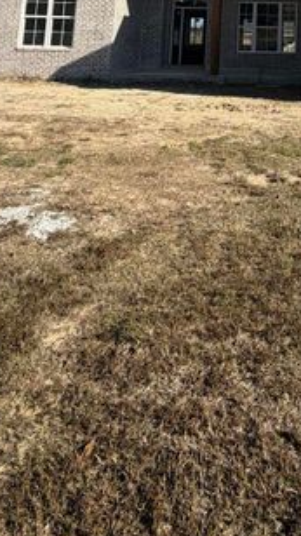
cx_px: 298
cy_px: -34
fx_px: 469
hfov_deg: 32.8
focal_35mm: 33
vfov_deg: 46.4
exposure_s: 1/789
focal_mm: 2.22
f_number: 2.2
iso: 25
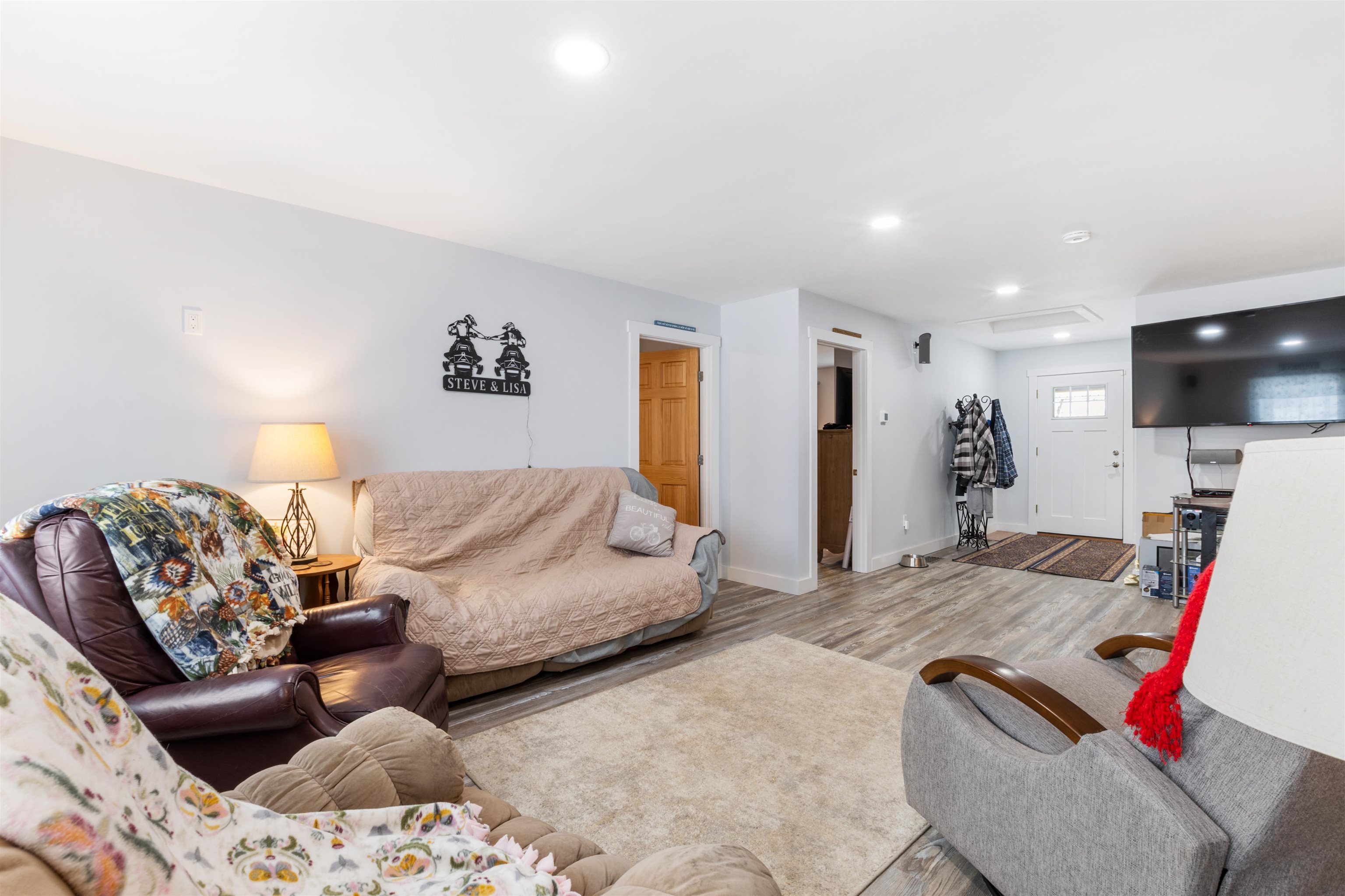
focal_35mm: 15
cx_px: 672
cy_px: 448
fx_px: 560
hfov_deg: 100.4
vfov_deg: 77.3
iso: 64
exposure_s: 1
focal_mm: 10
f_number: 11
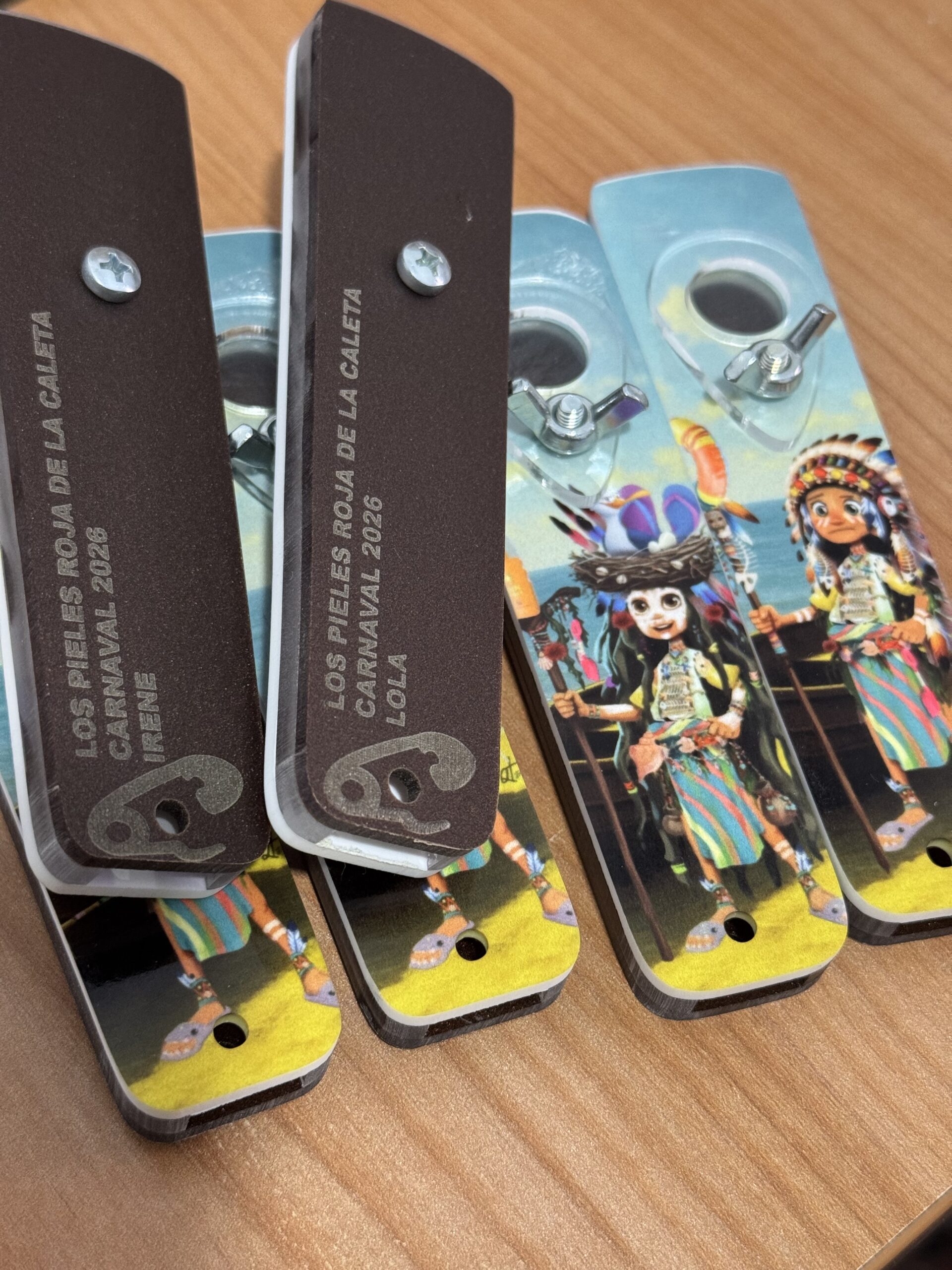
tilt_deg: -56.6
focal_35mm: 48
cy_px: 635
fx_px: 1760
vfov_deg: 39.7
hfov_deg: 30.3
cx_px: 476
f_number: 1.78
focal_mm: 6.76
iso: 250
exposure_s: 1/50
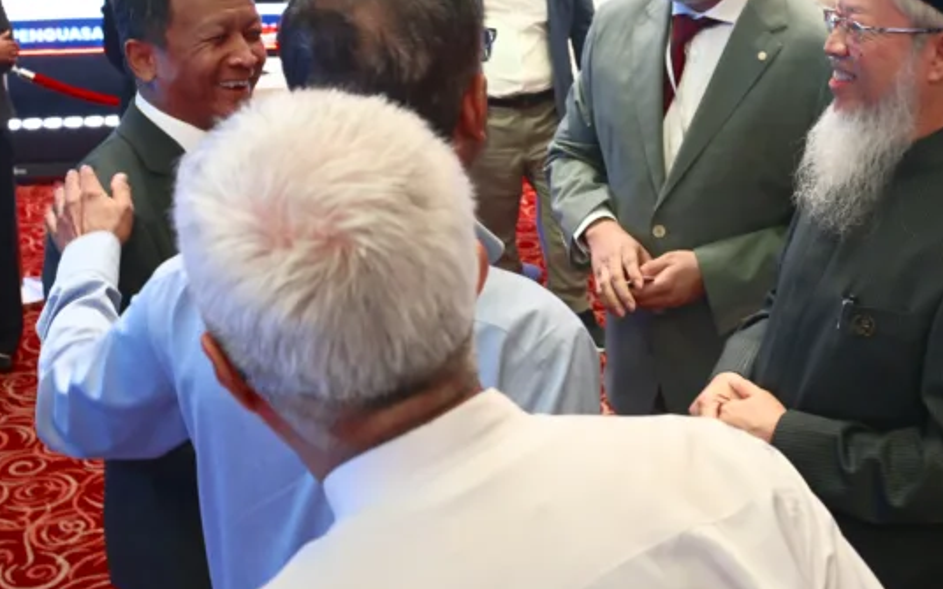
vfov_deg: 23.5
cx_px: 558
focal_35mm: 55
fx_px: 1407
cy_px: 176
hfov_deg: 36.9
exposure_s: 1/60
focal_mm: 25
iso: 4000
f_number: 4.5
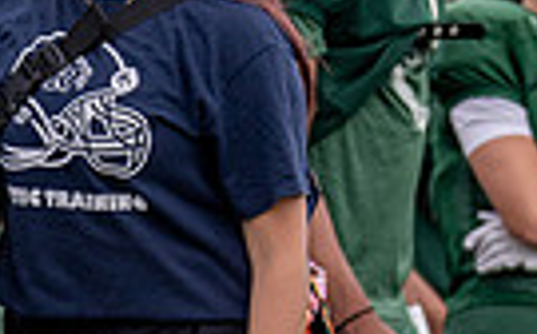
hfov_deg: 5.3
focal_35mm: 394
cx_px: -95
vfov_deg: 3.3
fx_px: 5759
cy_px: 400
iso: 250
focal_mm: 72
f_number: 2.8
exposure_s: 1/2500
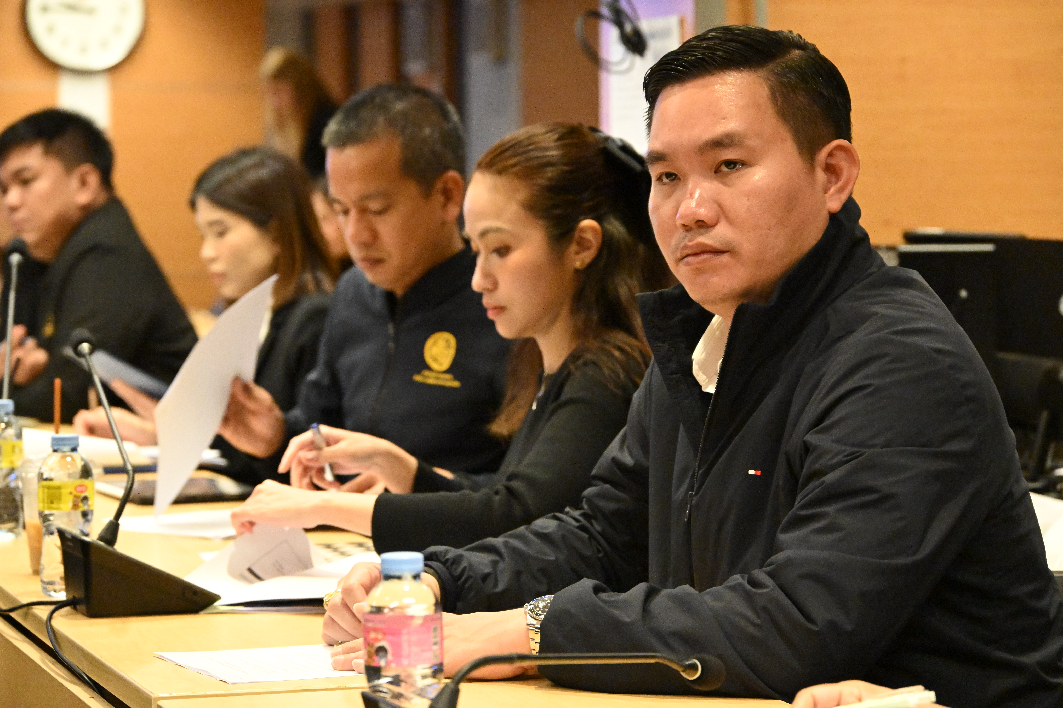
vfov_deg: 12.5
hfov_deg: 18.6
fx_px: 3248
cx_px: 532
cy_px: 354
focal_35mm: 110
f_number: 6.3
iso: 22800
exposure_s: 1/500
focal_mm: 110
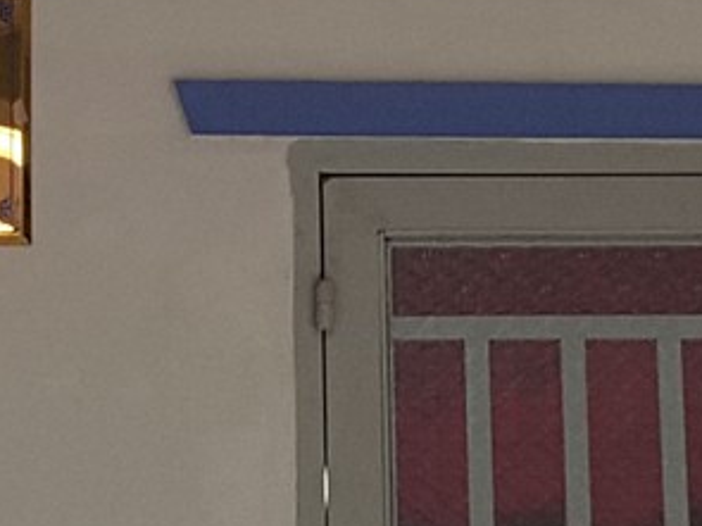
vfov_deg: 7.1
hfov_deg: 9.4
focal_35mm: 210
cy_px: 307
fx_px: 4257
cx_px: 240
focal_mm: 2.9
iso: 40
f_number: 1.9
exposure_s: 1/308
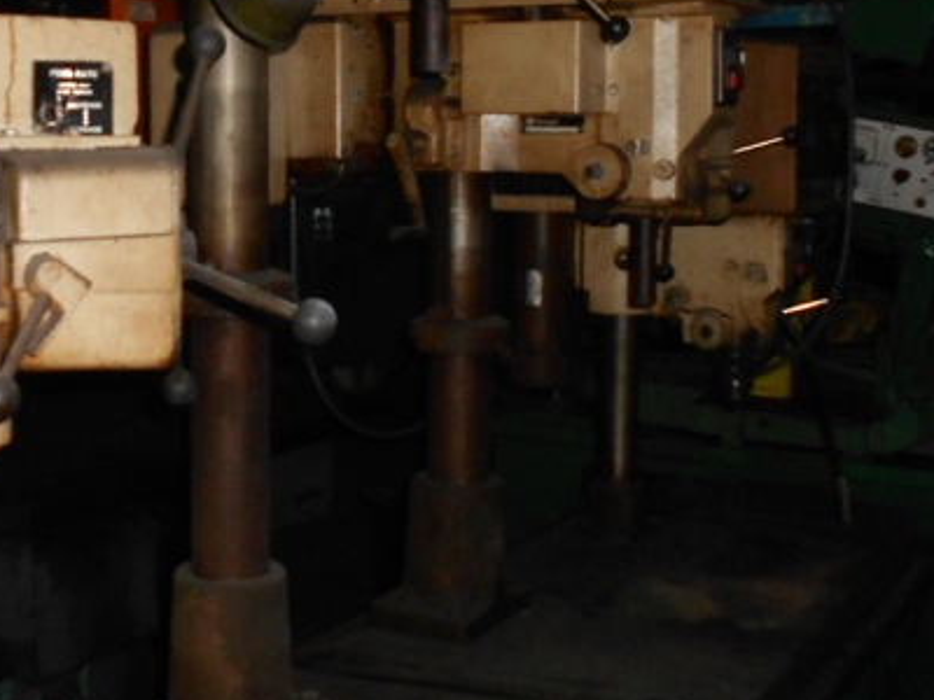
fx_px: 1565
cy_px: 217
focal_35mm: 58
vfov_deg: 25.1
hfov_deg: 33.0
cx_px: 339
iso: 200
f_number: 3.4
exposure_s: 1/25
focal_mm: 5.1
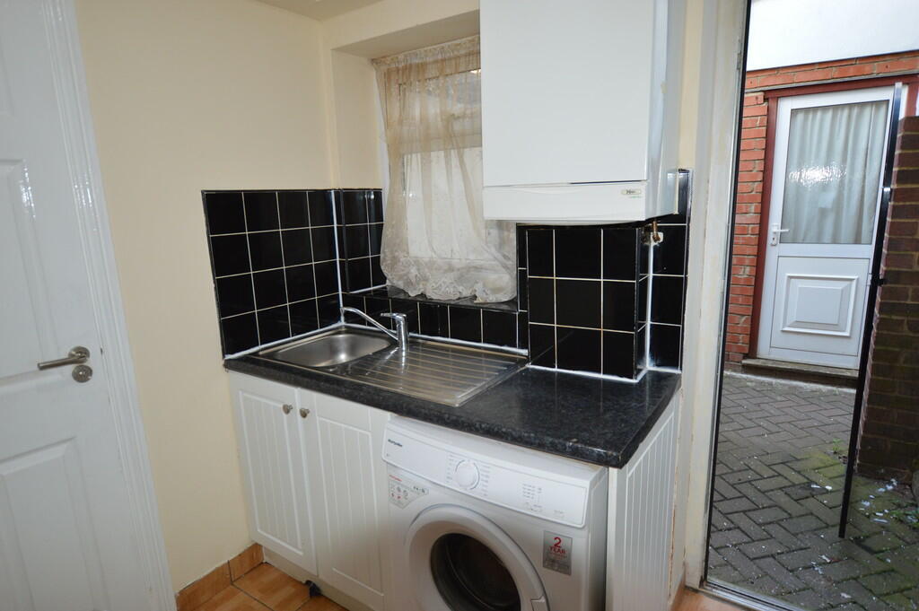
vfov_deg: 63.1
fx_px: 497
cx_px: 460
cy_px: 306
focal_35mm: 20
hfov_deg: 85.5
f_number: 4
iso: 400
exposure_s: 1/60
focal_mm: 13
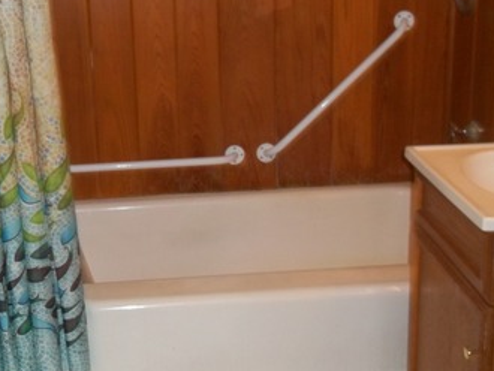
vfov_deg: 23.6
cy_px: 144
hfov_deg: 31.0
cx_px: 168
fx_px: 885
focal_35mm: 62
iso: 160
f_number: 2.9
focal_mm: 5.7
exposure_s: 1/30
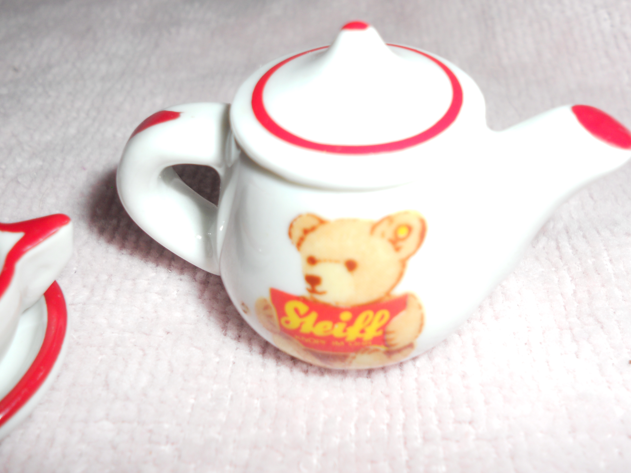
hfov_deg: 48.9
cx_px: 343
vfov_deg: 37.7
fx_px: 693
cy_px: 206
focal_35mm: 38
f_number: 8.8
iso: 80
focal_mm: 5.8
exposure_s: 1/25
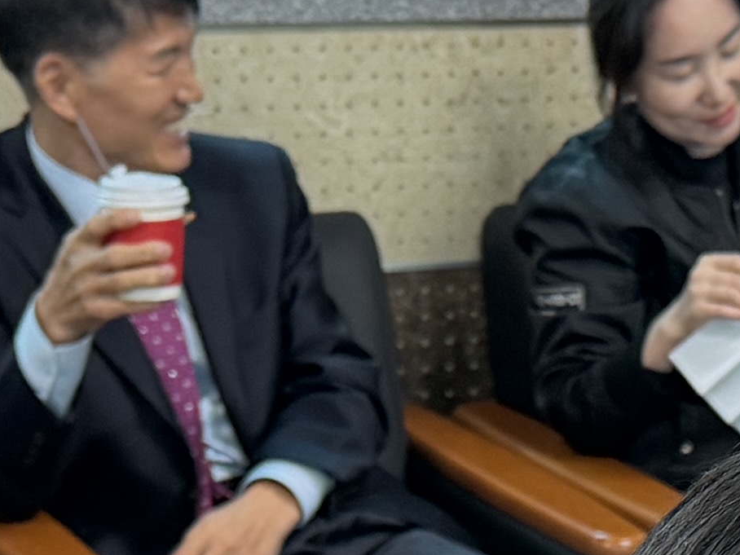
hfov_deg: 13.0
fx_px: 3228
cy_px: 856
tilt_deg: -19.5
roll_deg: -0.8
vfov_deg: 9.5
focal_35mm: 151
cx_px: 654
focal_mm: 6.76
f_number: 1.78
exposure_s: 1/60
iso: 160
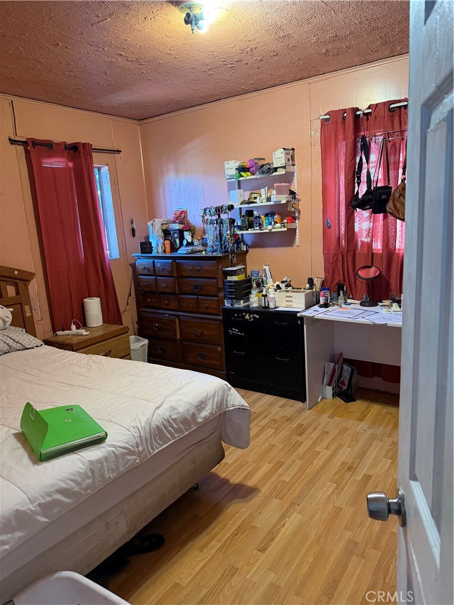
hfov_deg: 56.8
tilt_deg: -10.3
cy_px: 302
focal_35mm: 24
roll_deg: +3.2
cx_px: 227
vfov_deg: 71.6
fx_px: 420
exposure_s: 1/60
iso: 400
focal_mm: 6.76
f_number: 1.78
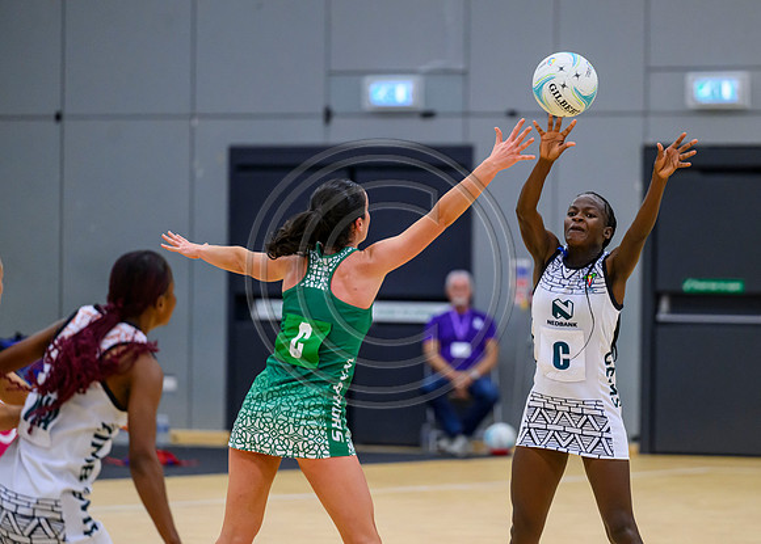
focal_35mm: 246
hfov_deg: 8.2
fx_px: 5310
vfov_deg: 5.9
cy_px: 310
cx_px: 474
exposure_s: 1/1000
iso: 4000
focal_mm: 200
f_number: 3.2
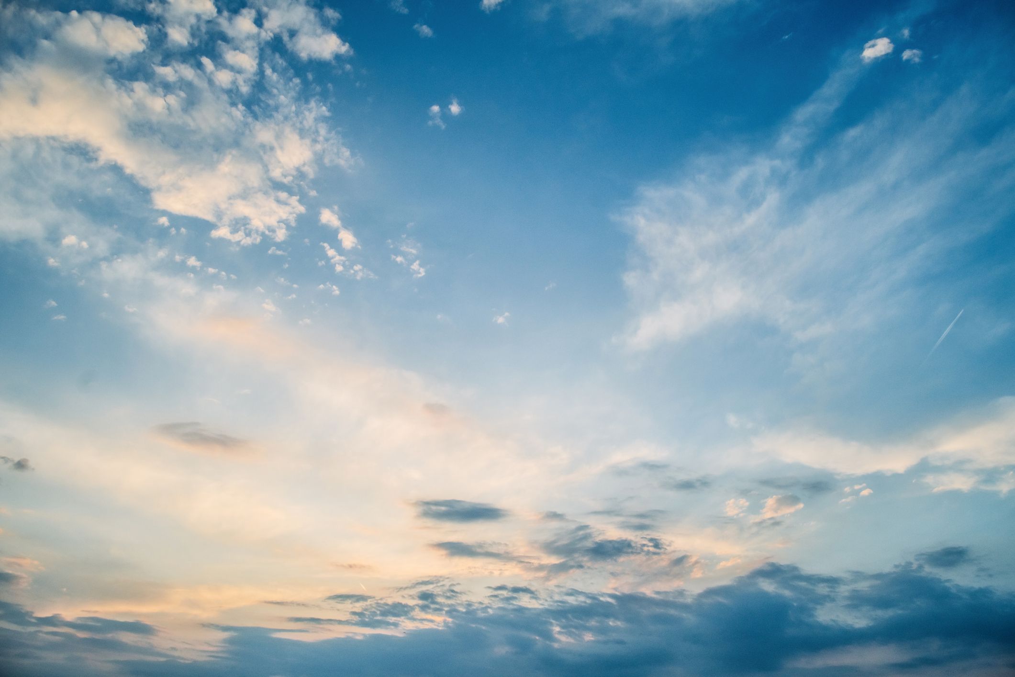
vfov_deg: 53.1
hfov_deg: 73.7
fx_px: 677
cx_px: 508
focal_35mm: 24
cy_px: 338
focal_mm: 24
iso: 400
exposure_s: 1/1250
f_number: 5.6
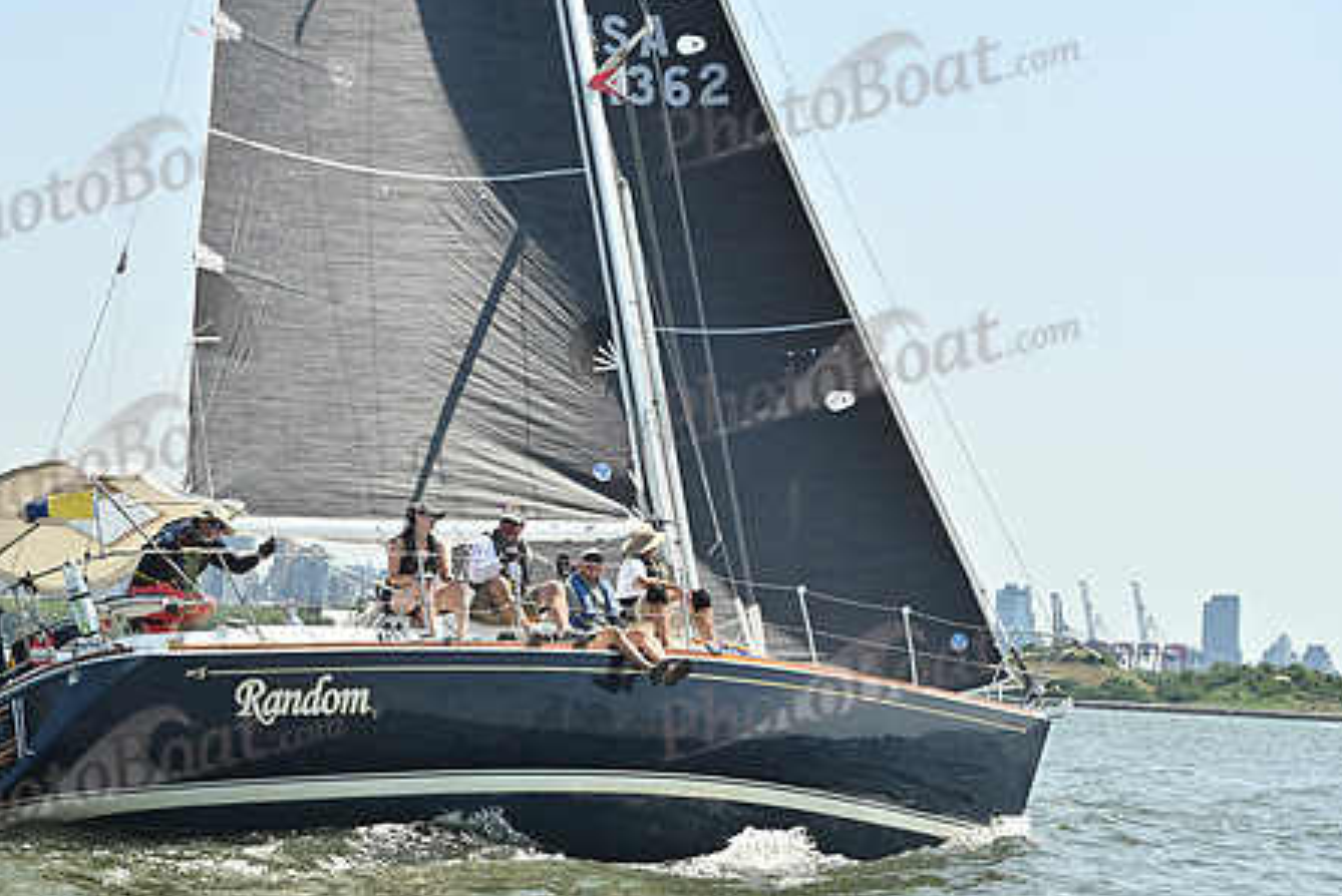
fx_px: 3394
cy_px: 570
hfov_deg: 22.3
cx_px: 502
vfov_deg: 15.0
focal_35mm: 91
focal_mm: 70
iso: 320
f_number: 7.1
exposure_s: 1/1250
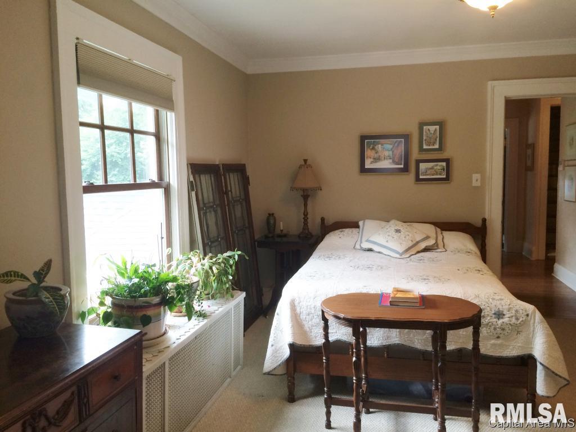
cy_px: 216
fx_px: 483
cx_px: 288
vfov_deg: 48.3
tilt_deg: -6.4
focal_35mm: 29
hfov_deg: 61.6
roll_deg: +1.2
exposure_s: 1/30
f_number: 2.2
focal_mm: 4.15
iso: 80
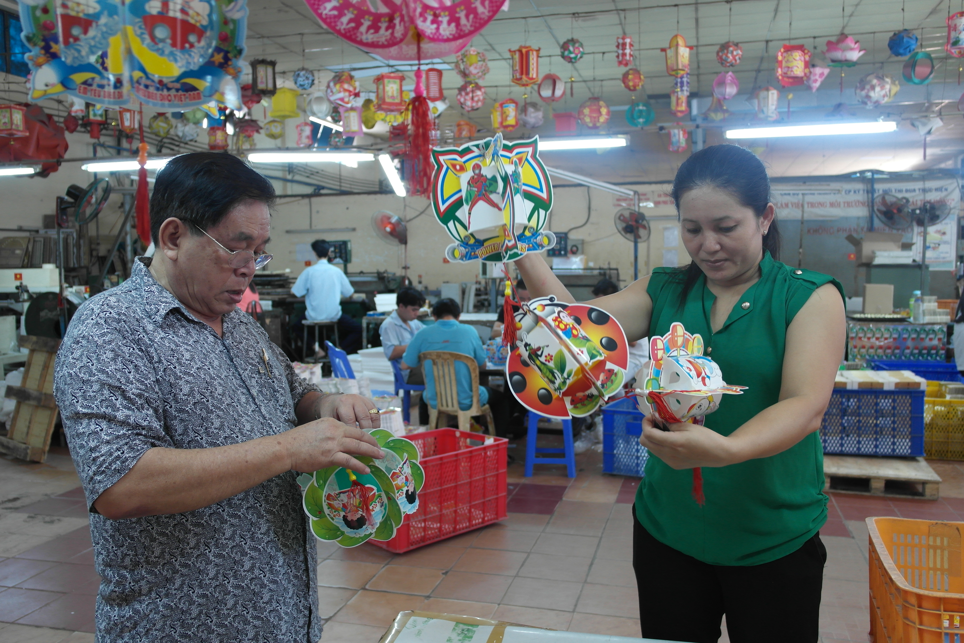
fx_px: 803
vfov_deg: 43.6
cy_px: 322
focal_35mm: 30
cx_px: 482
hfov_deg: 61.9
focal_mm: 20
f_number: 3.5
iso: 400
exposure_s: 1/25
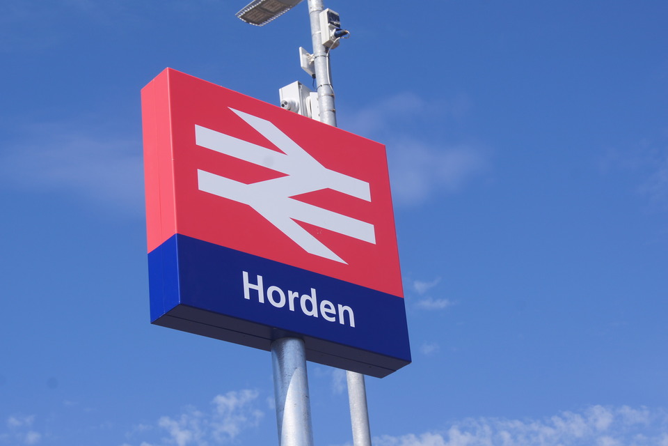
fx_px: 1531
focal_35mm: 82
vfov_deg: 16.6
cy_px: 223
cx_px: 334
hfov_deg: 24.6
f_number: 9
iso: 100
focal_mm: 55
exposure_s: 1/250
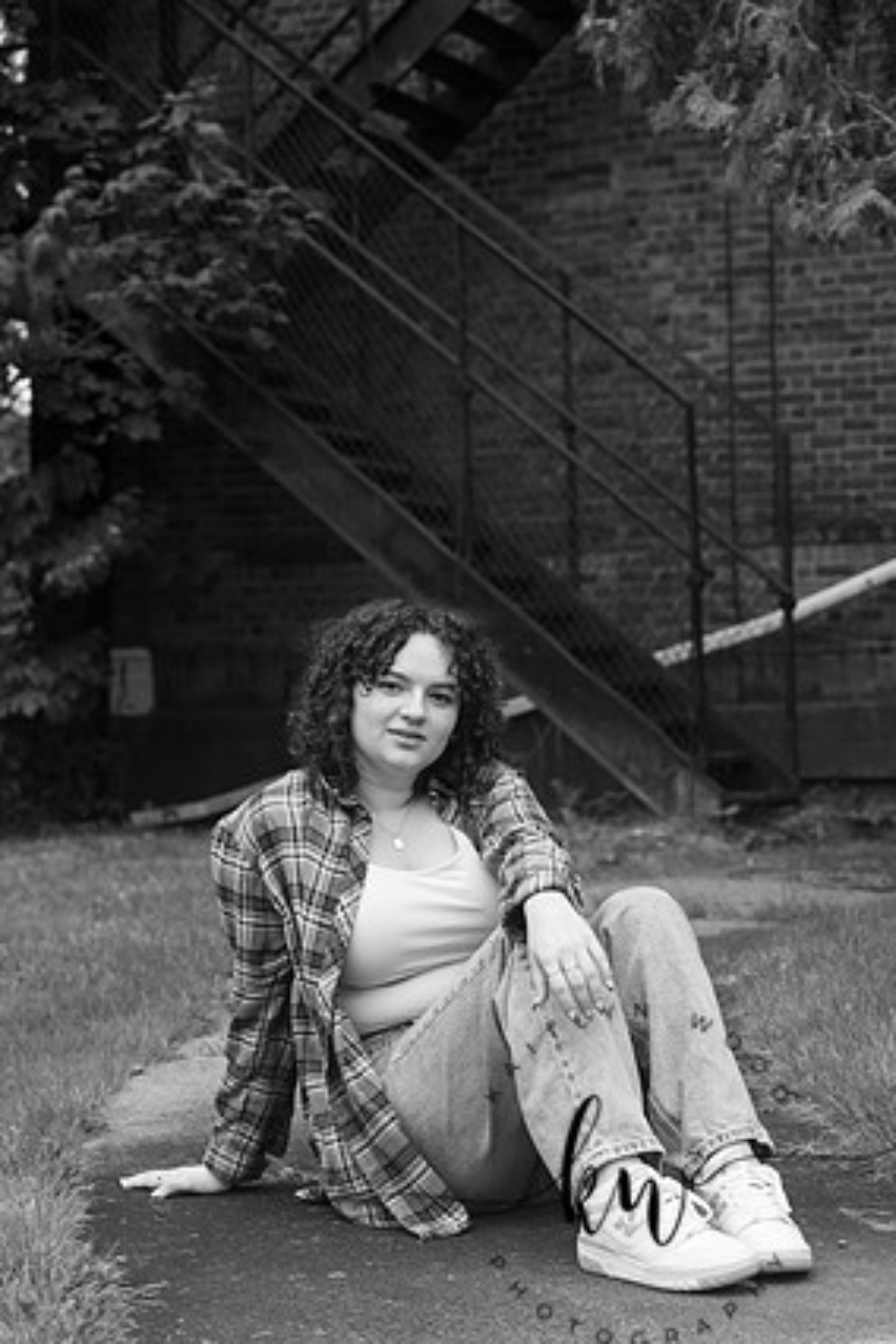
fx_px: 2762
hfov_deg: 18.4
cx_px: 445
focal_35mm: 74
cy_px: 666
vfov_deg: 27.3
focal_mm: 70
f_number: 5
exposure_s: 1/200
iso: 320
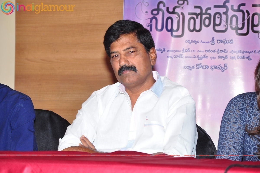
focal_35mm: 158
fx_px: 1136
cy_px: 86
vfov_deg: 8.7
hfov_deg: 13.1
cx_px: 130
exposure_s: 1/125
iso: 500
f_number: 8
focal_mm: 105
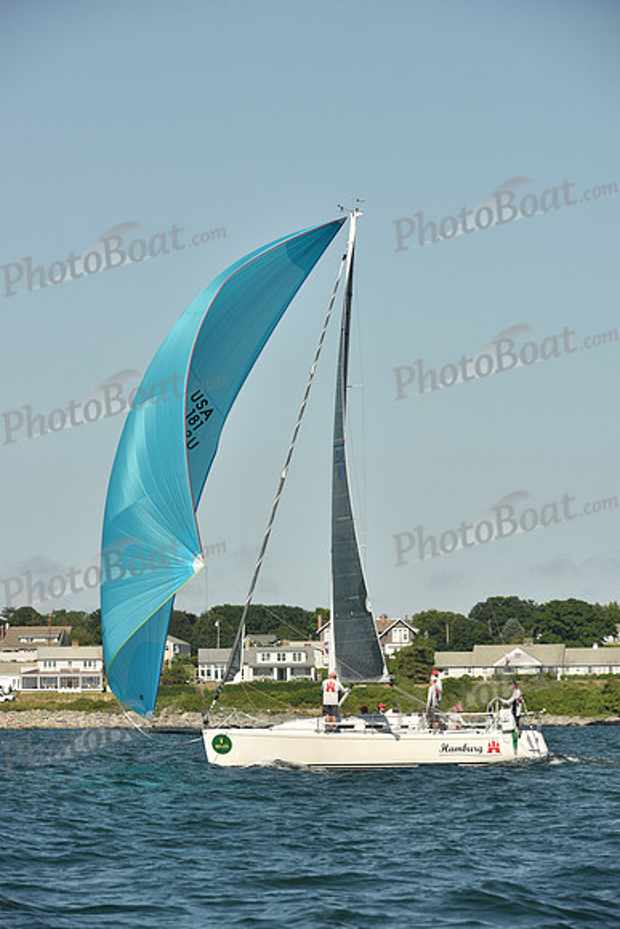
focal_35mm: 200
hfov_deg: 6.9
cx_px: 310
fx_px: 5163
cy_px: 464
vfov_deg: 10.3
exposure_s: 1/1000
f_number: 8
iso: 250
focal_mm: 200
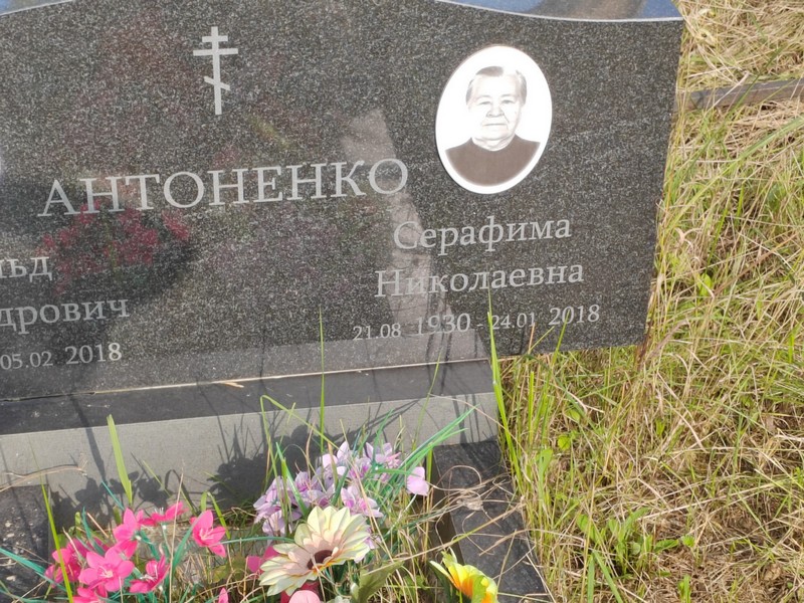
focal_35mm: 73
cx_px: 402
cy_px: 302
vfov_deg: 20.2
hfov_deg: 26.7
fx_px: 1696
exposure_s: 1/630
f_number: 1.9
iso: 100
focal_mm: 5.52
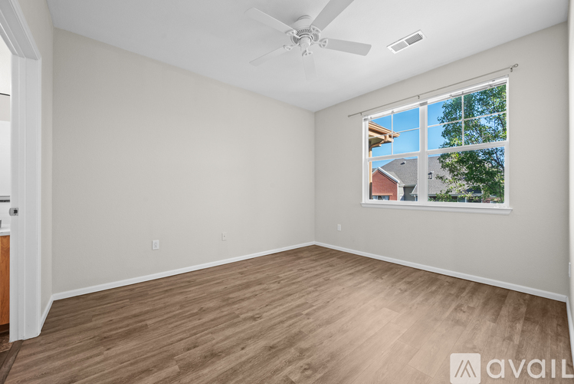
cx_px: 287
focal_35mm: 14
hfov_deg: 104.2
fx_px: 223
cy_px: 192
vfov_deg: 81.3
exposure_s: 1/4
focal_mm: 14
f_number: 8
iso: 400
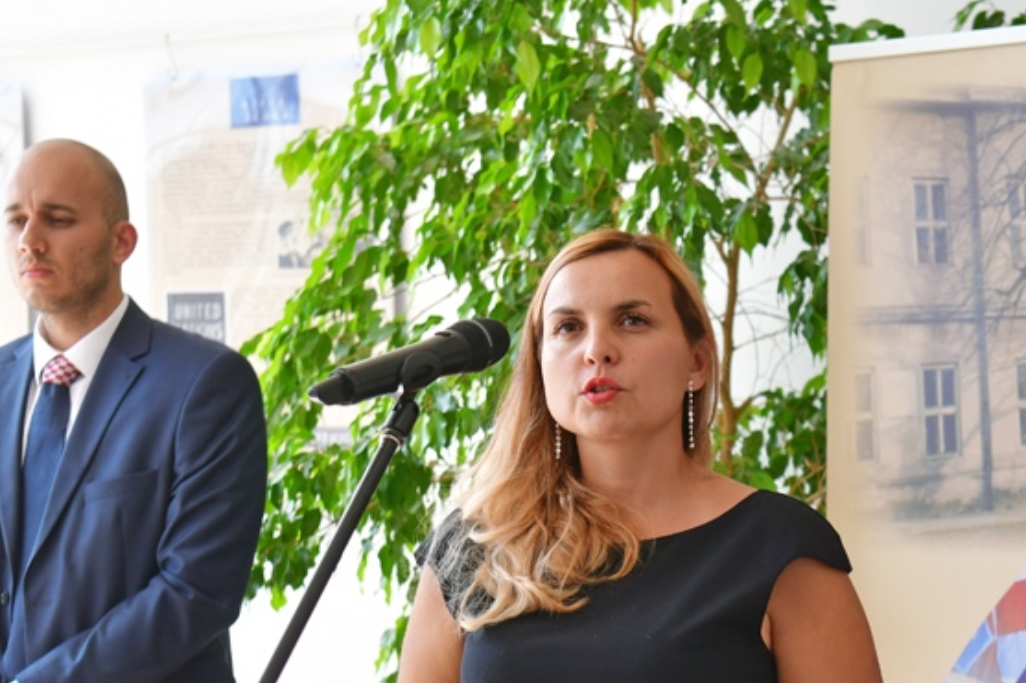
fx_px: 2764
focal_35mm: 97
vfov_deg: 13.9
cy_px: 633
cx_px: 875
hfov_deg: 20.7
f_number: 4
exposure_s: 1/200
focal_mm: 45
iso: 250
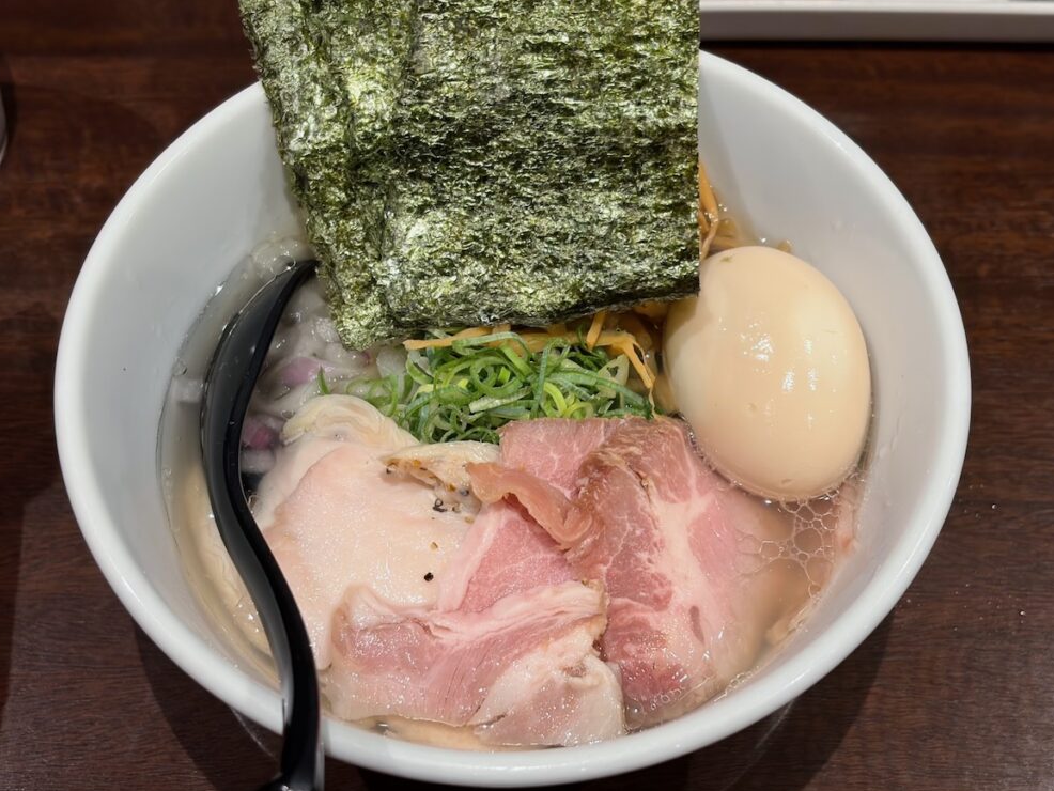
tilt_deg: -55.9
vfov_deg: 27.0
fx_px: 1645
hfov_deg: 35.5
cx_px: 530
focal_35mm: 54
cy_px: 392
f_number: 1.6
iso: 64
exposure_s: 1/50
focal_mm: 5.96
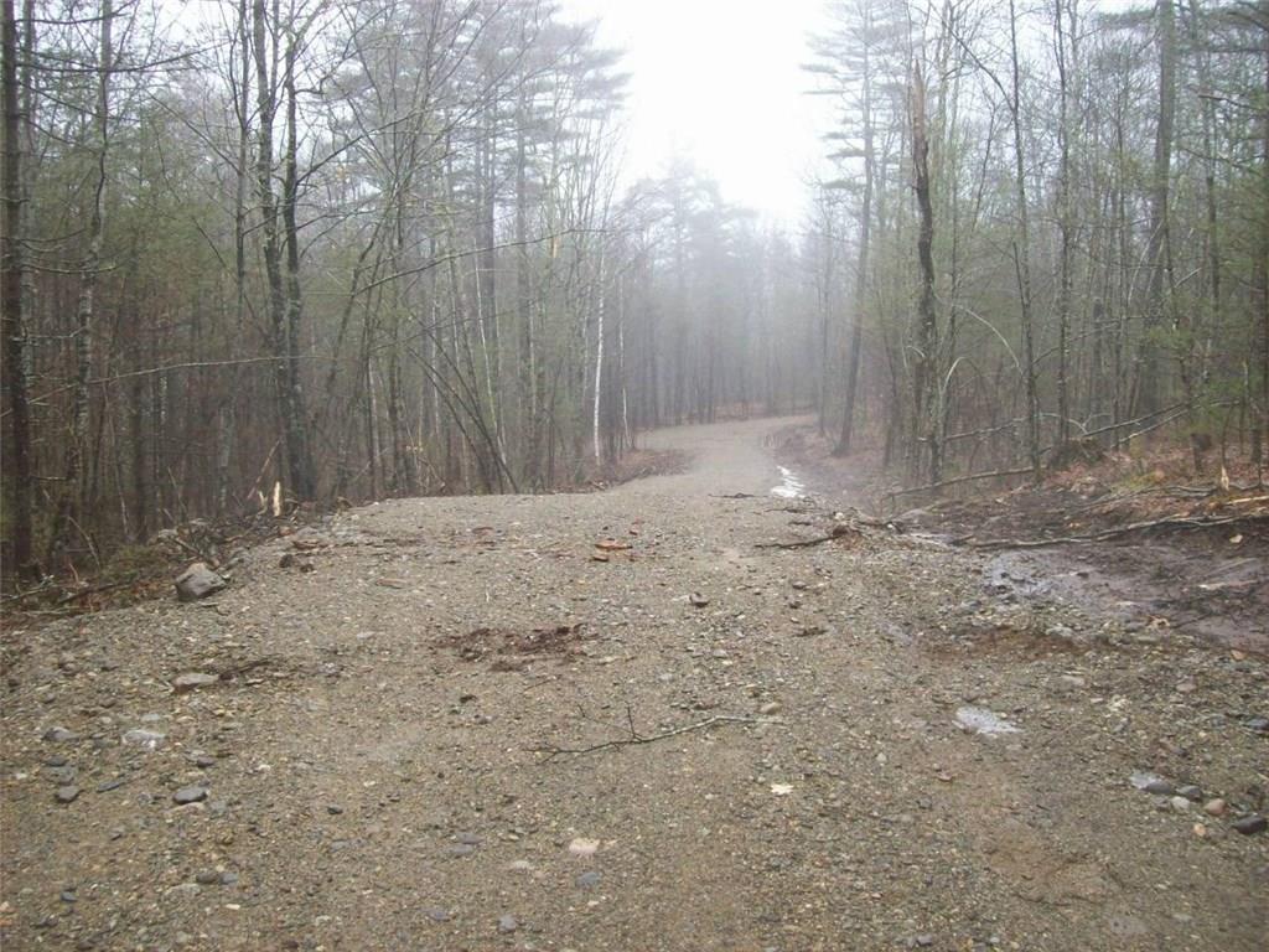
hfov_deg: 51.4
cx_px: 634
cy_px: 476
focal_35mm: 36
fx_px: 1320
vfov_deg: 39.7
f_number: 2.7
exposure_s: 1/131
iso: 200
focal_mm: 6
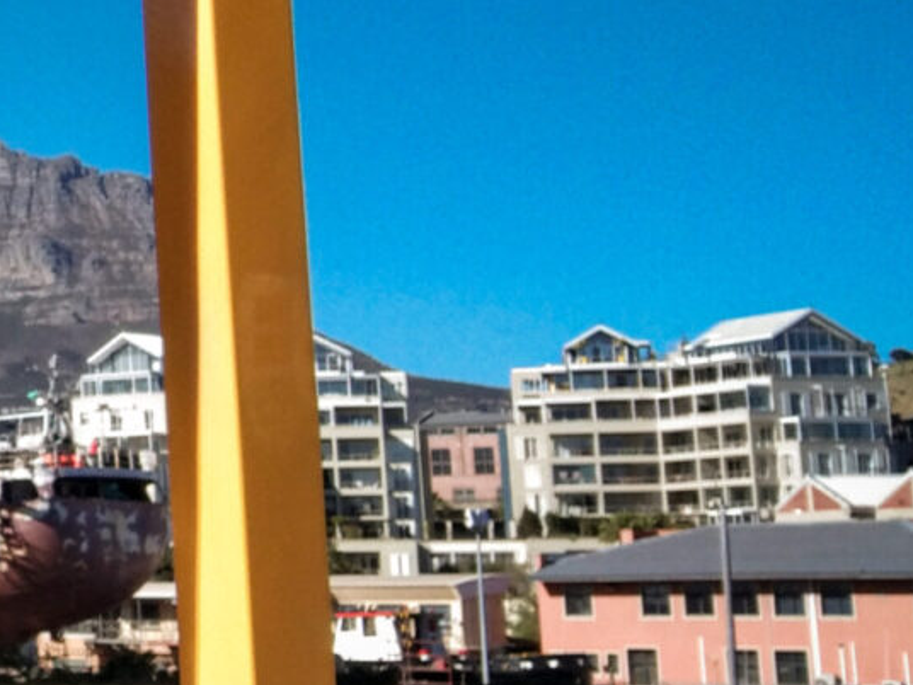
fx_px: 2954
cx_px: -753
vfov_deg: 13.1
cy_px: 119
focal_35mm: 112
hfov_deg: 15.1
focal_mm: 3.65
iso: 50
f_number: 2.2
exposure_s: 1/731
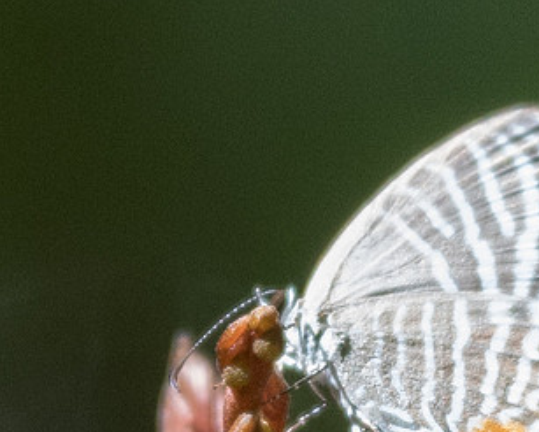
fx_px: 28541
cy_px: 363
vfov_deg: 0.9
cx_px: 699
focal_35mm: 1788
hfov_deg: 1.1
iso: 800
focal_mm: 150
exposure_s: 1/2500
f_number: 3.2
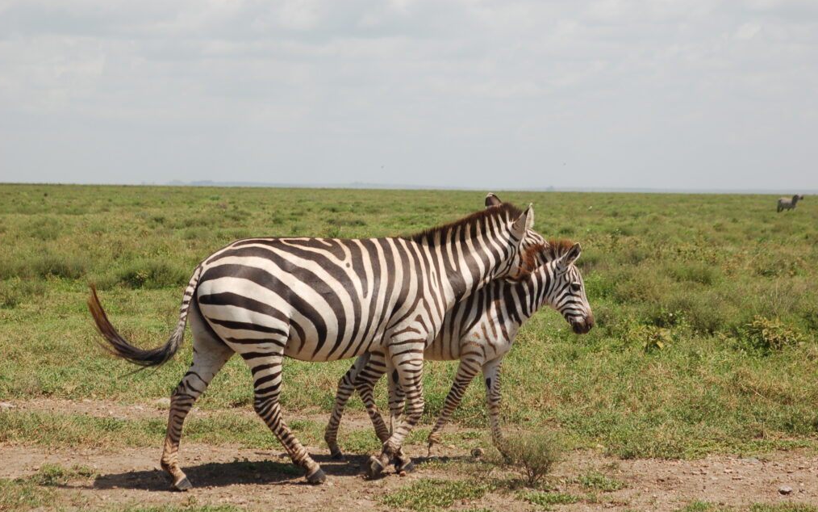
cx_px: 406
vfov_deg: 12.1
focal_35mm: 108
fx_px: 2408
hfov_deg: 19.3
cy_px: 273
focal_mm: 70
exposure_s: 1/640
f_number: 6.3
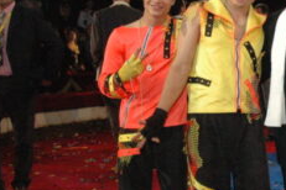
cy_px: 78
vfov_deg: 17.5
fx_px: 620
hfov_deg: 24.3
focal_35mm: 78
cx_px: 314
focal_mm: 20
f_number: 7.1
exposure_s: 1/200
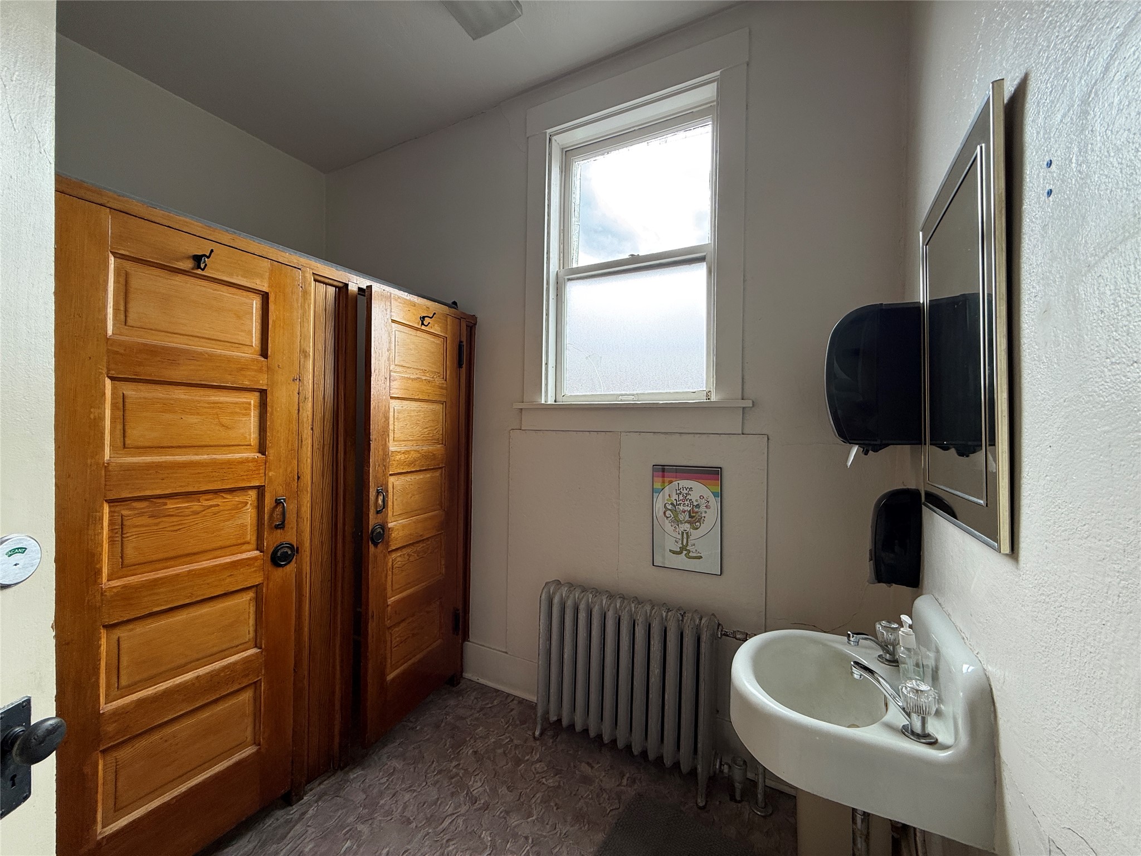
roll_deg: -0.5
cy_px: 428
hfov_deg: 102.1
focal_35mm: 14
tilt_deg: +1.0
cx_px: 570
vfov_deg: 85.7
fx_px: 461
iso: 64
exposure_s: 1/131
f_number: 2.2
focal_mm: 2.22
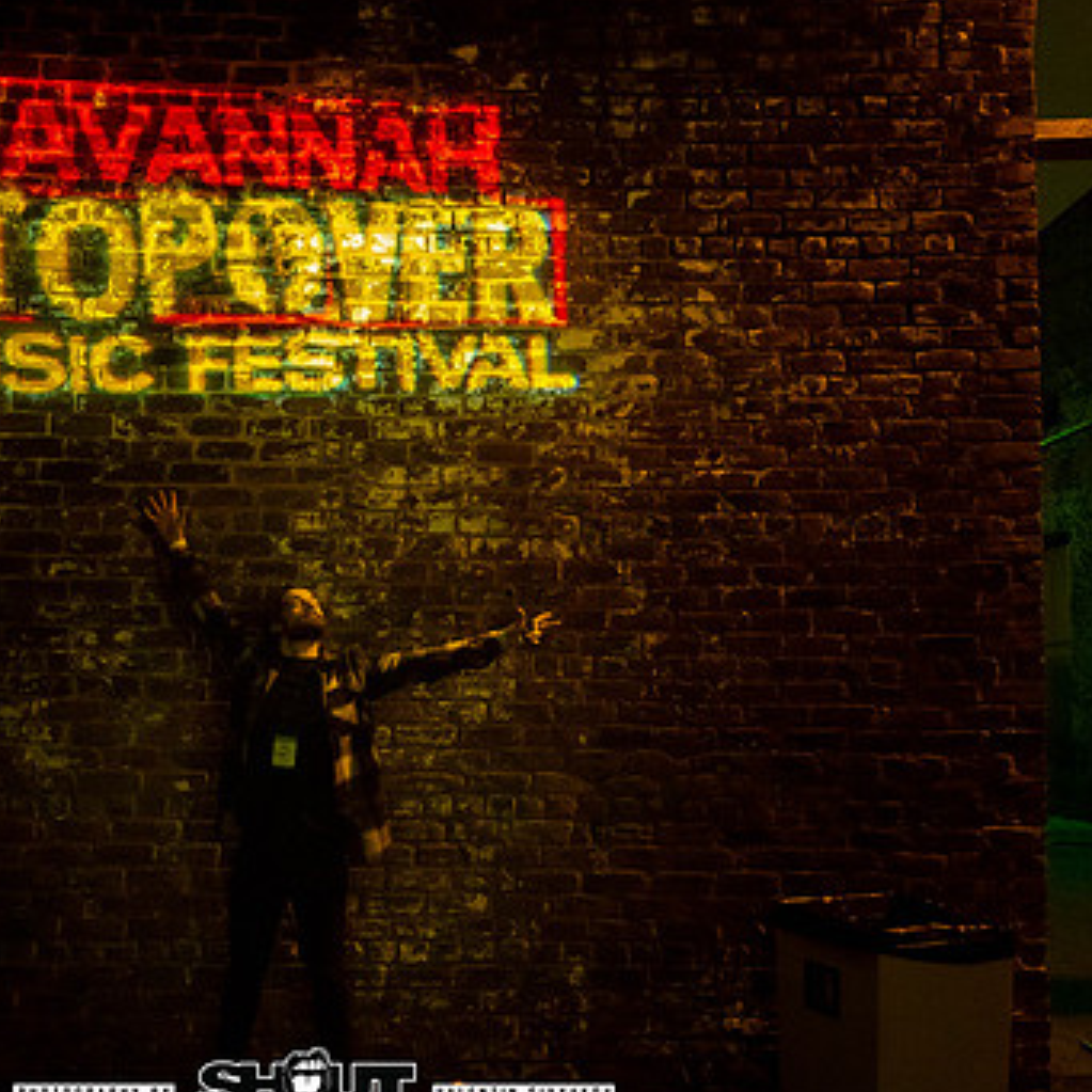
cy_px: 643
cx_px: 415
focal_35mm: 30
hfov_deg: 53.5
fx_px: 1071
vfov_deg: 53.7
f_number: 2.8
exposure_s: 1/100
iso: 4000
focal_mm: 18.7
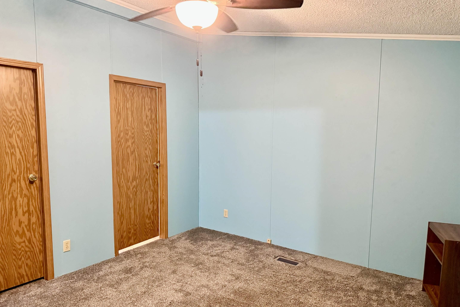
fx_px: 319
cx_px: 230
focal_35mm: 25
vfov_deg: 51.2
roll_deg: -1.2
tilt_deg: -5.4
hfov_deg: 71.5
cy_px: 166
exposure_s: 1/40
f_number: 1.78
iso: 800
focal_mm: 6.76
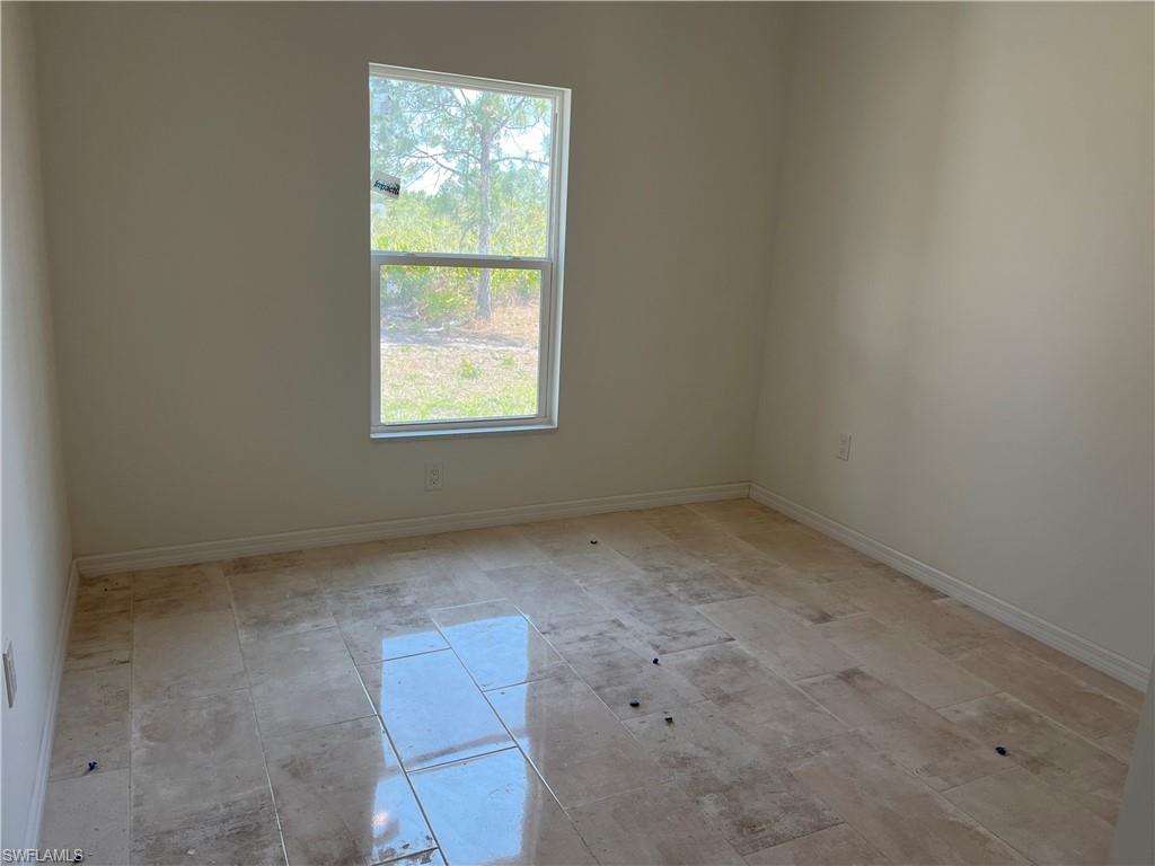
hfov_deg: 67.3
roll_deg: -3.2
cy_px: 433
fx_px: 868
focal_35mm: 26
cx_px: 578
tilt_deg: -13.0
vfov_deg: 53.1
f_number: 1.6
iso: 40
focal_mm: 5.1
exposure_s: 1/148
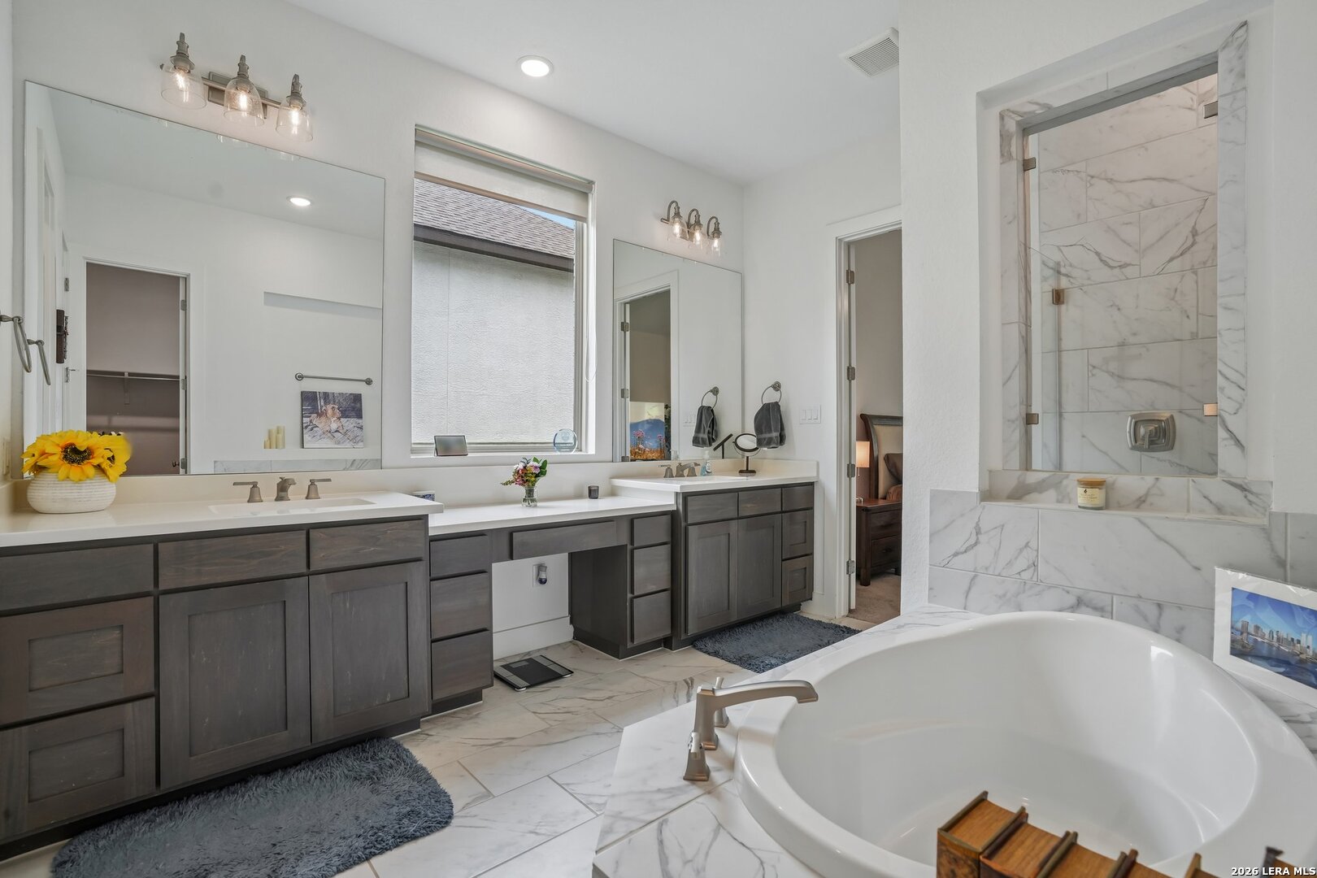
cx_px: 658
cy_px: 439
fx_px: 585
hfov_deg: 96.7
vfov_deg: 73.7
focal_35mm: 16
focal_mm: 16
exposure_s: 1/60
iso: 400
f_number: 8
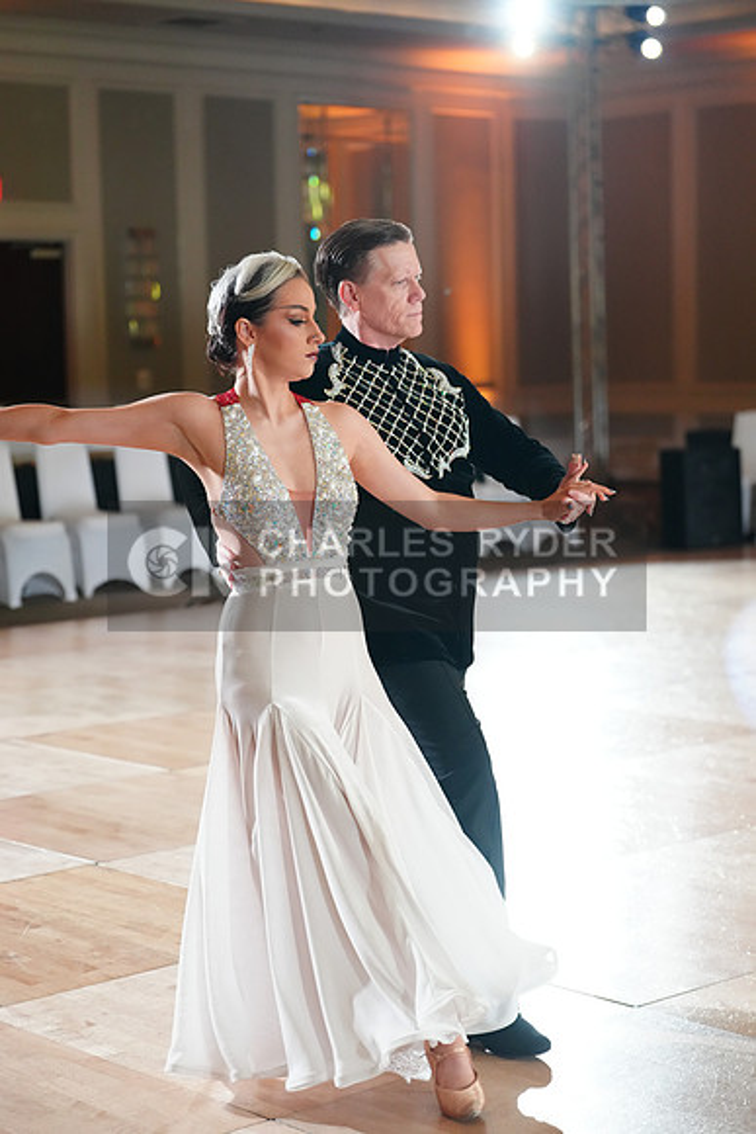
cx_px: 378
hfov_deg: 19.5
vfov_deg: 28.8
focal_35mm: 70
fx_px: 2204
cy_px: 567
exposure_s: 1/400
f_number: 2.8
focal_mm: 70
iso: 3200
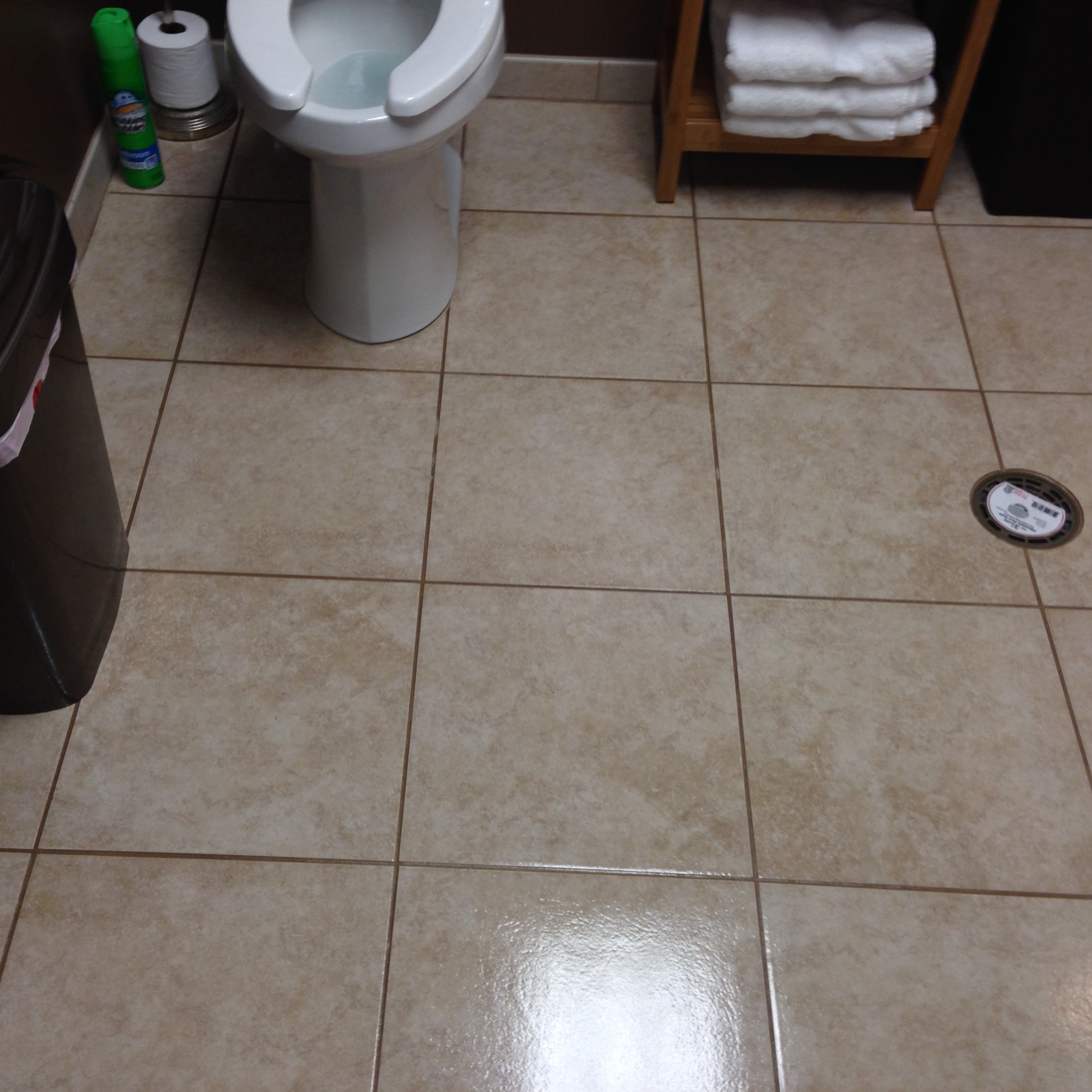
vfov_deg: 42.8
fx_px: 1392
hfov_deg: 42.8
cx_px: 503
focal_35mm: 39
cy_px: 547
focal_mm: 4.12
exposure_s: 1/23
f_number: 2.4
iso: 50
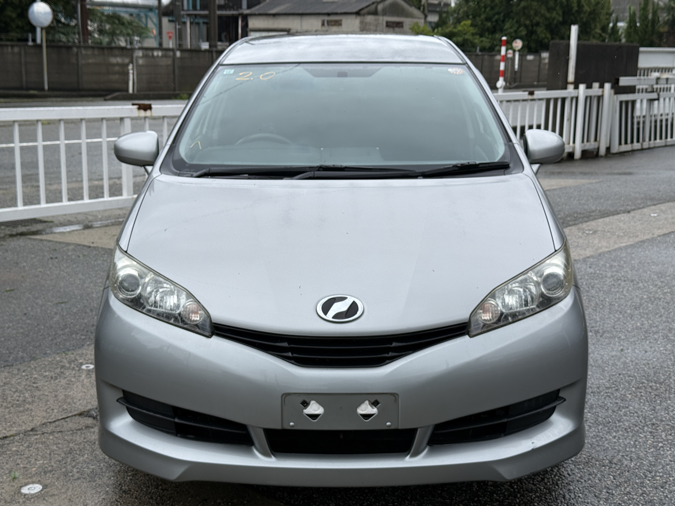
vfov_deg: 29.7
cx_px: 340
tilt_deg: -11.1
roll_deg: -1.2
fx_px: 955
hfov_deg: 38.9
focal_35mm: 49
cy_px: 250
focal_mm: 6.76
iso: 64
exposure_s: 1/1330
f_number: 1.78
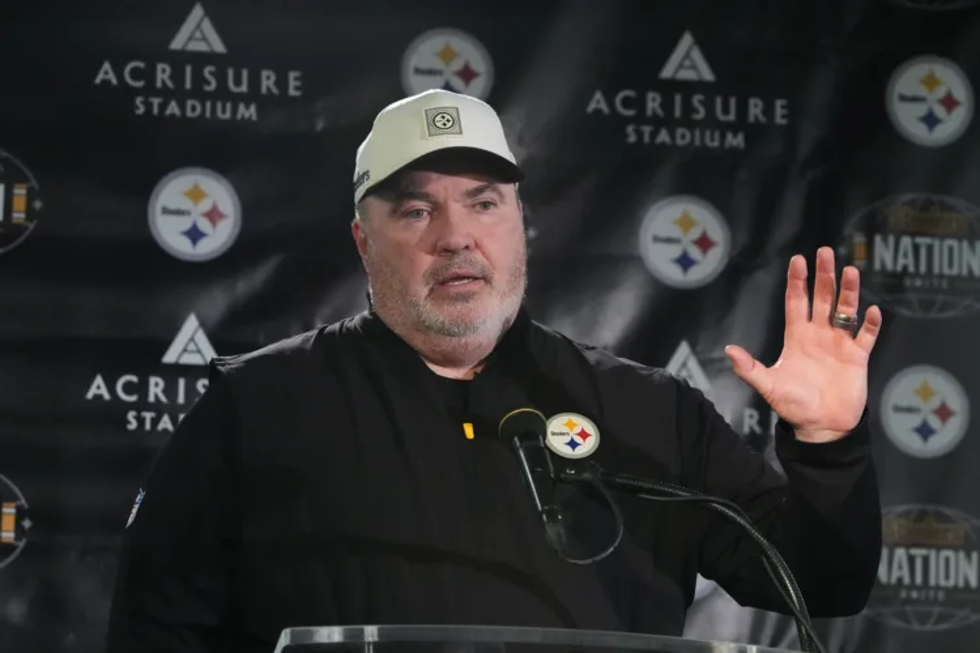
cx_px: 490
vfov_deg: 4.9
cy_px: 326
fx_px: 7622
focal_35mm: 280
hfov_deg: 7.4
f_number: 7.1
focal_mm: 280
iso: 10000
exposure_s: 1/500
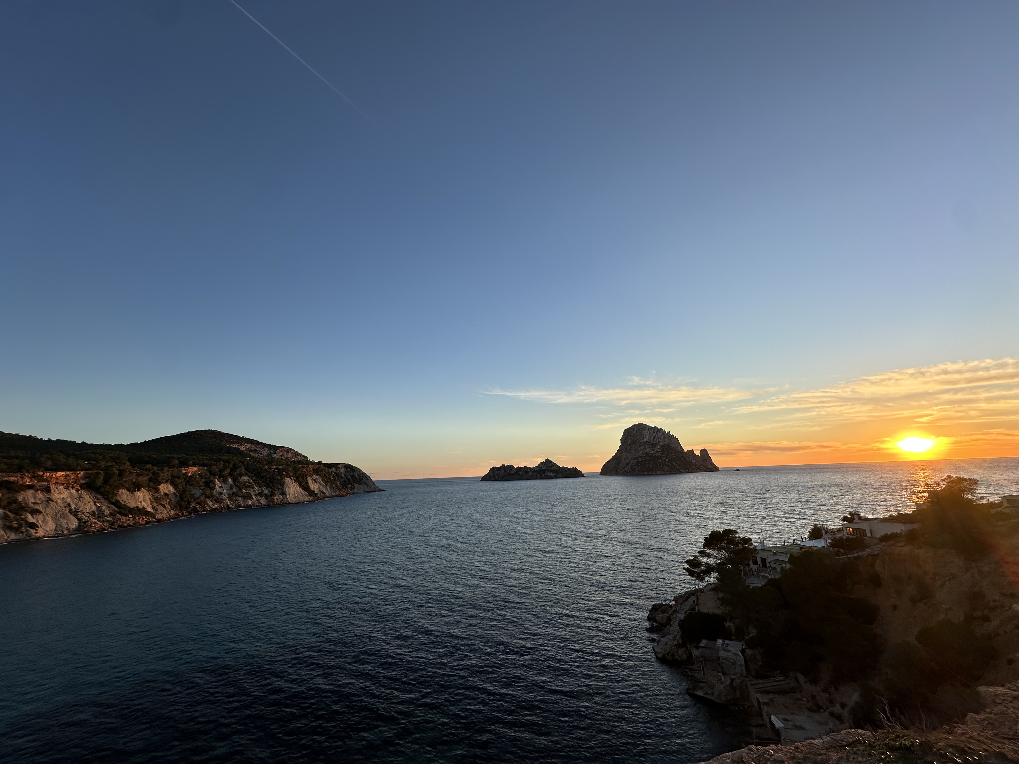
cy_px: 382
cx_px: 510
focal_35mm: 14
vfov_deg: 85.7
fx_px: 412
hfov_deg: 102.1
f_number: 2.2
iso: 40
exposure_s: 1/662
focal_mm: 2.22
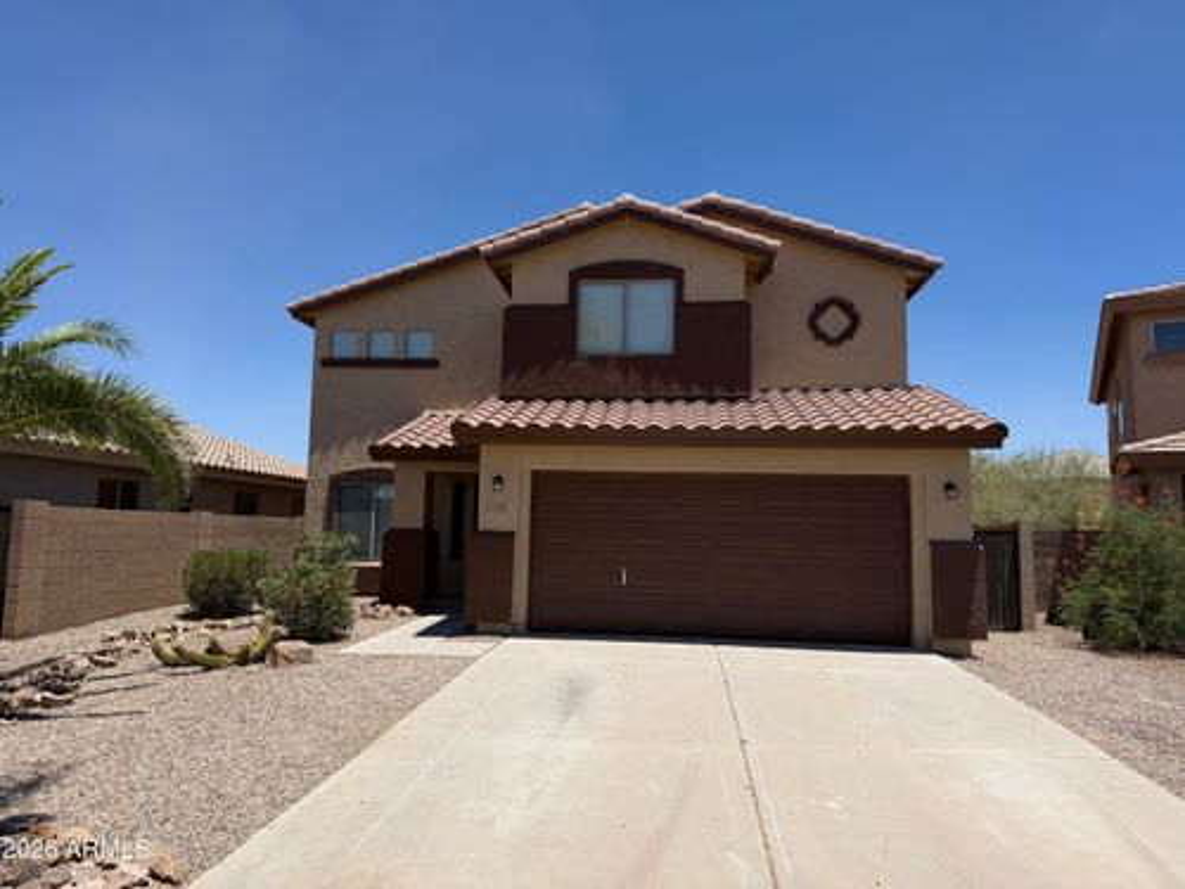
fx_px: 822
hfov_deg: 71.6
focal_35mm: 24
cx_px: 592
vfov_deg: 56.8
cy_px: 444
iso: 80
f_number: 1.78
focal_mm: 6.76
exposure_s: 1/6711
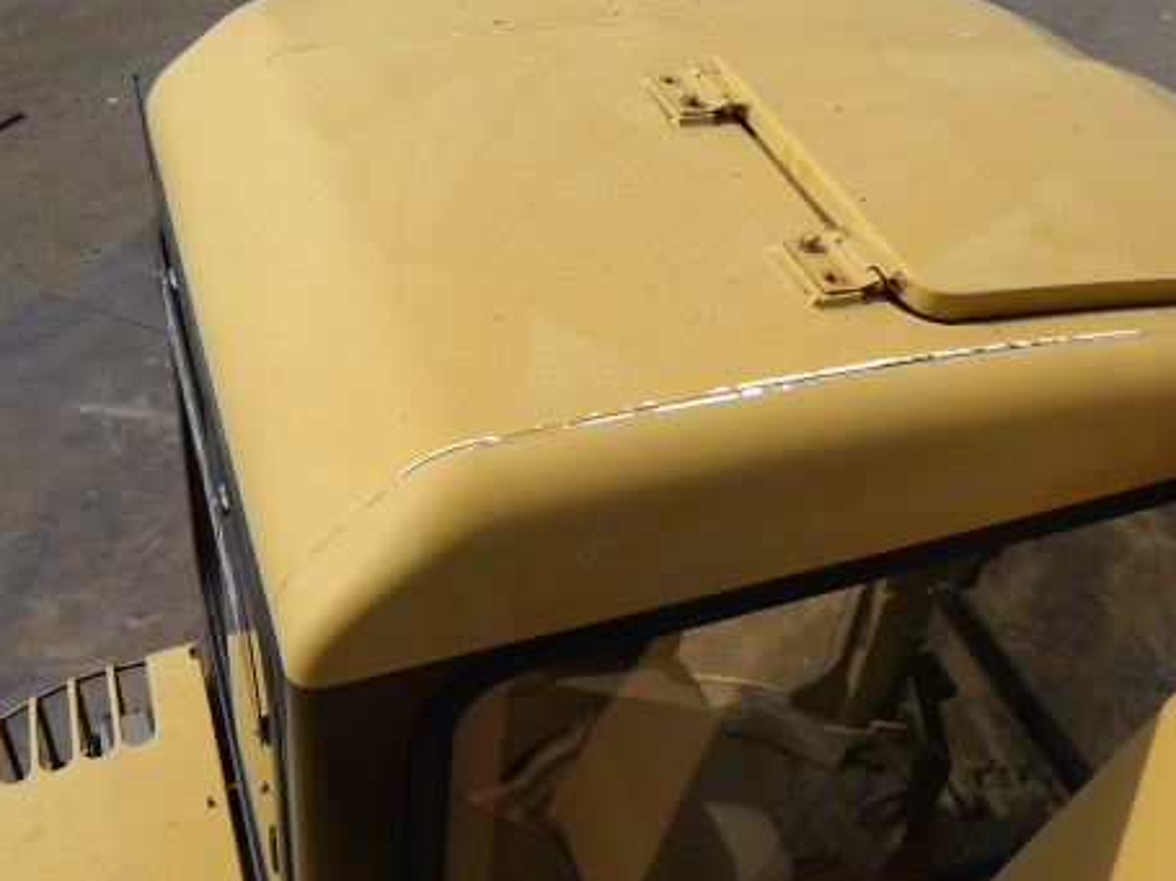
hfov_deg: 48.9
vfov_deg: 37.5
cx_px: 659
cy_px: 326
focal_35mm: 38
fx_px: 1291
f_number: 10.4
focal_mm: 4.9
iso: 100
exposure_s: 1/156
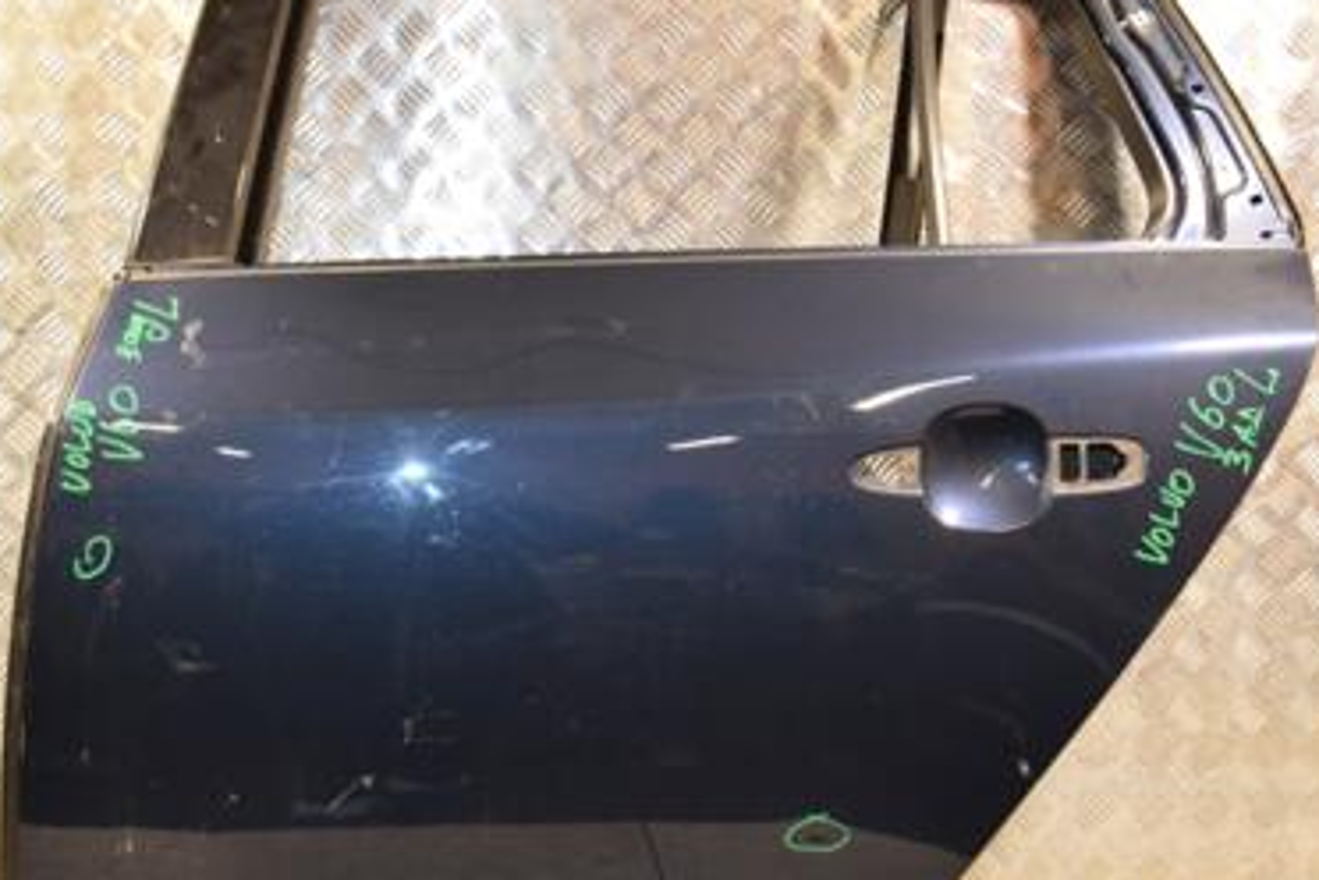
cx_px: 560
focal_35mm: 58
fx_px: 2125
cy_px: 483
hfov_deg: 34.4
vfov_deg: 23.4
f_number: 5
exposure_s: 1/100
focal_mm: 24
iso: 800
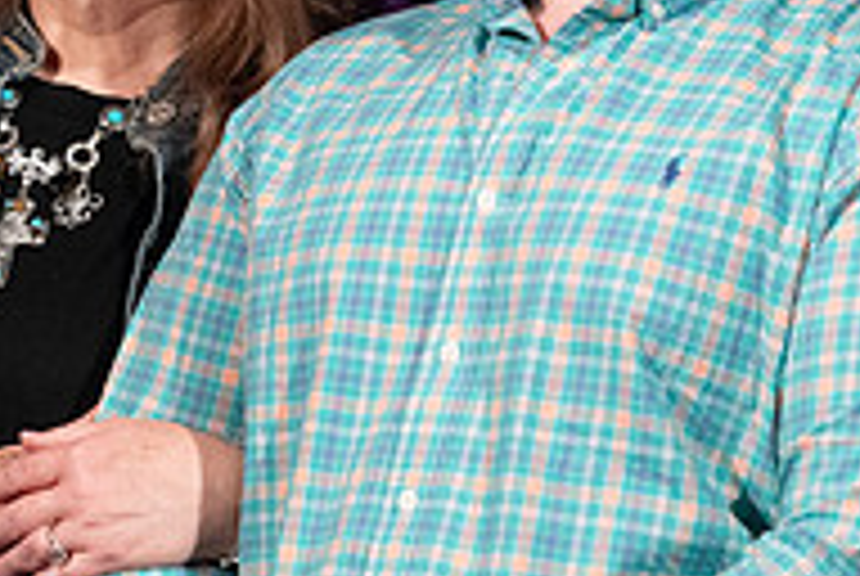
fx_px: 11819
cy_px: 38
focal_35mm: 494
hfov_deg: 4.2
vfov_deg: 2.8
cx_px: -77
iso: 6400
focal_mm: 163
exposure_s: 1/125
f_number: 7.1
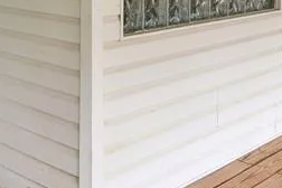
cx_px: 106
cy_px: -49
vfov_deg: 19.0
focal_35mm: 67
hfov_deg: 29.9
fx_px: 525
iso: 250
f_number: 9
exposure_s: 1/50
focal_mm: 11
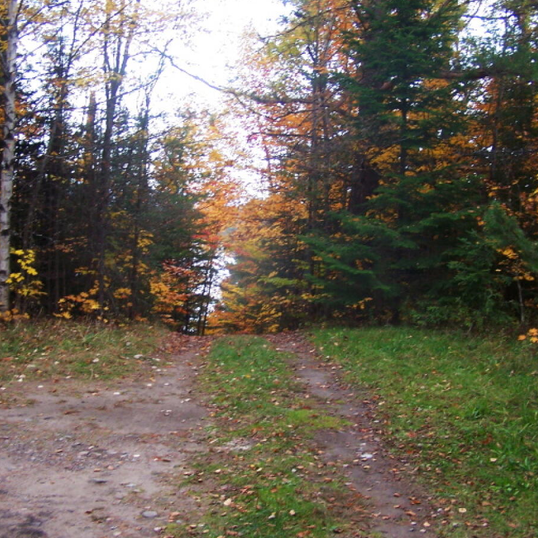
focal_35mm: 51
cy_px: 276
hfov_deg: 33.4
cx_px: 257
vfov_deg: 33.4
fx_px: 897
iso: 80
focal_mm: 6.3
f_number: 2.8
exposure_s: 1/250
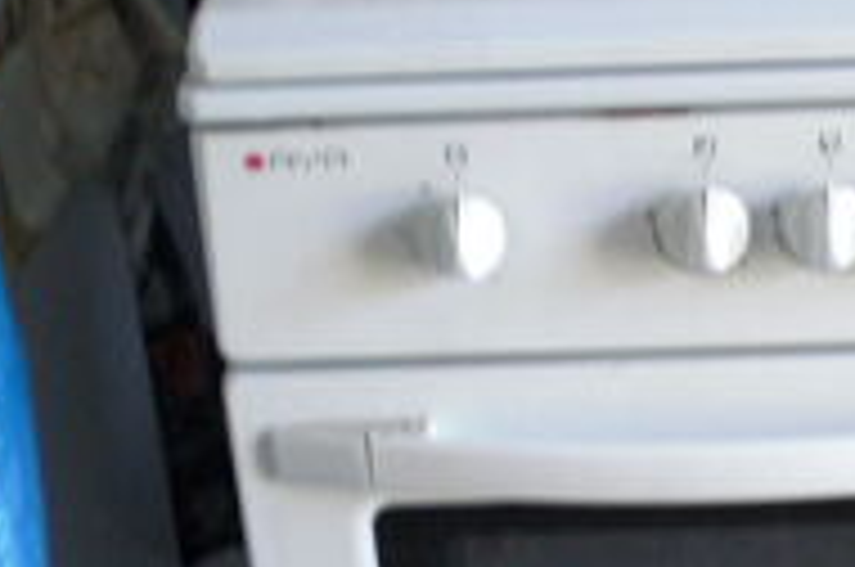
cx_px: 724
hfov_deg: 20.1
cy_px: 594
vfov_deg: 13.4
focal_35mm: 100
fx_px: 2371
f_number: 3.1
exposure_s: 1/40
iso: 200
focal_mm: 6.3
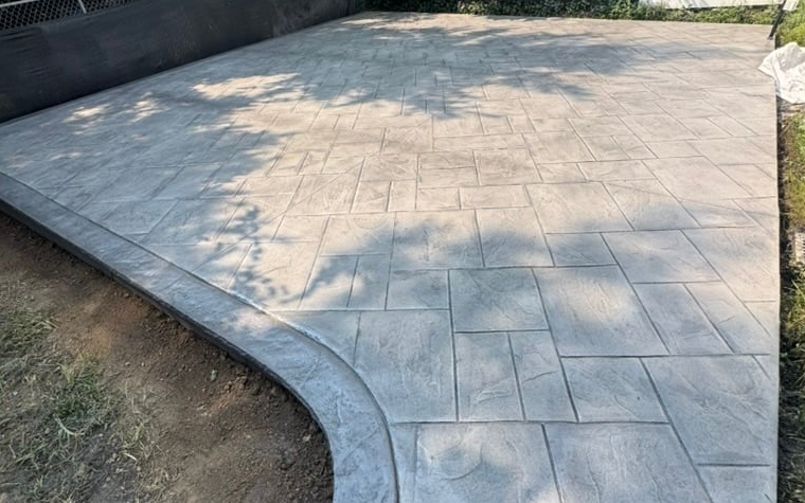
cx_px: 406
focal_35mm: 20
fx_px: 439
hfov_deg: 85.1
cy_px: 228
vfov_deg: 59.5
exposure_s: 1/796
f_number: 2.2
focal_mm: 2.22
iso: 40
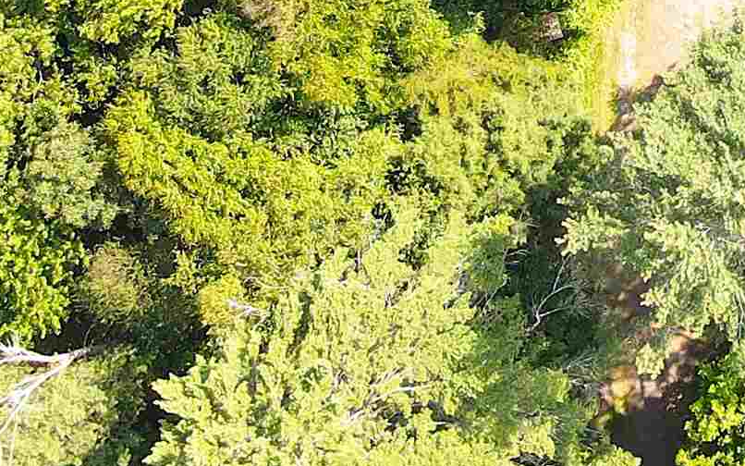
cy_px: -373
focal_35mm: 97
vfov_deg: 12.3
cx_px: 1154
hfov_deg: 18.6
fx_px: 1970
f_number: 2.8
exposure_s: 1/15
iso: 180
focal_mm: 4.5
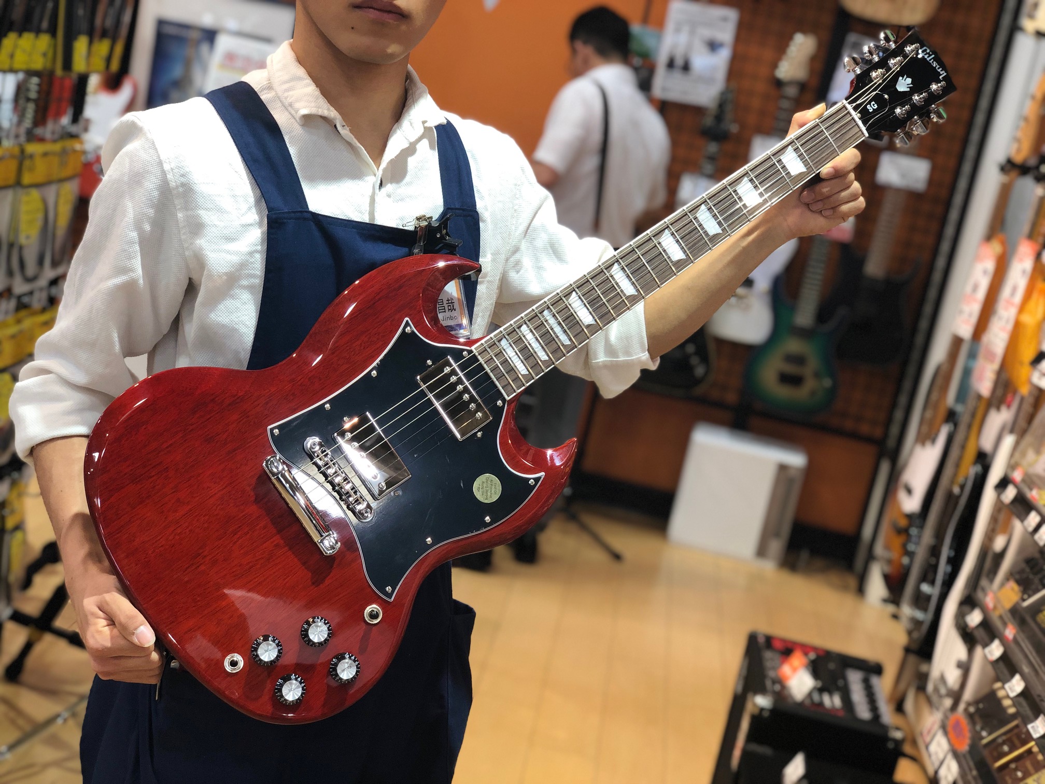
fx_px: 1570
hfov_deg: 36.8
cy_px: 392
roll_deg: -11.9
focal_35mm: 52
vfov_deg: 28.0
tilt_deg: -11.0
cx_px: 522
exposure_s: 1/60
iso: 40
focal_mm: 6
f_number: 2.4
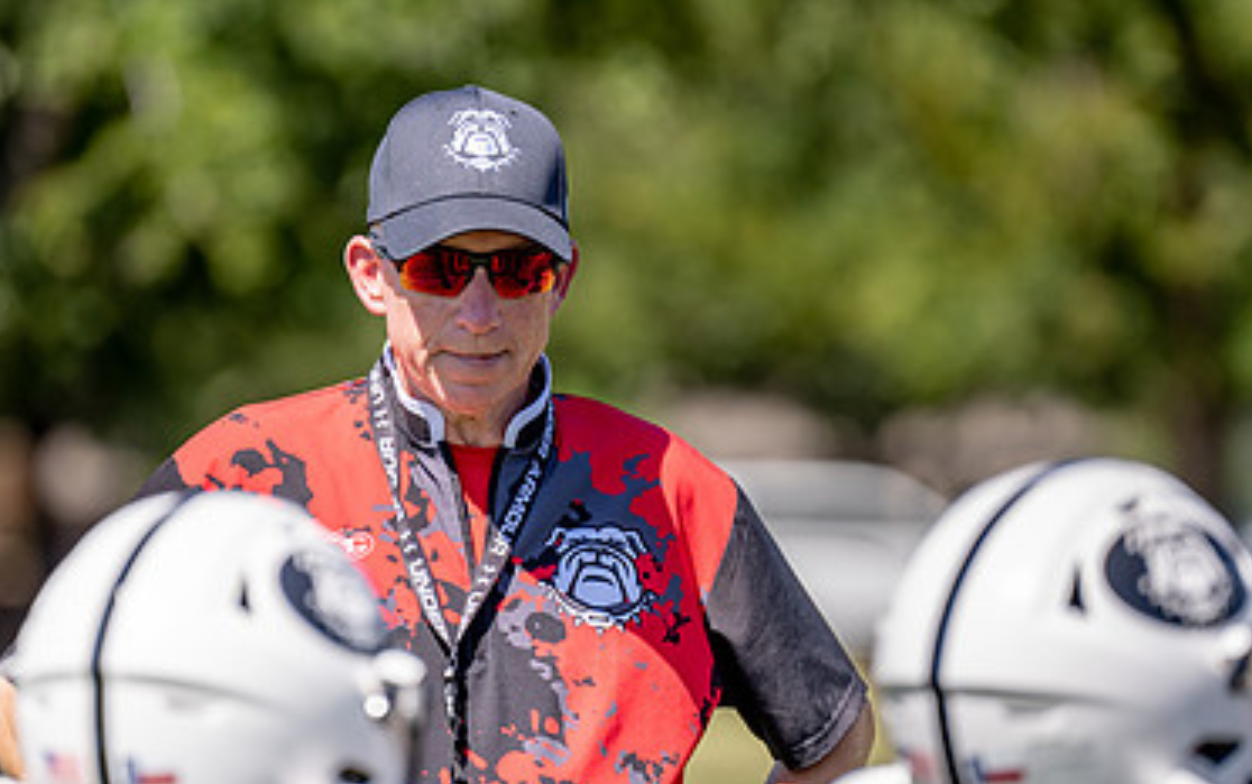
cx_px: 513
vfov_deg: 3.2
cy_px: 417
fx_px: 13827
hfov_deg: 5.2
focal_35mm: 405
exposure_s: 1/1250
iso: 100
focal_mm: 200
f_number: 2.8
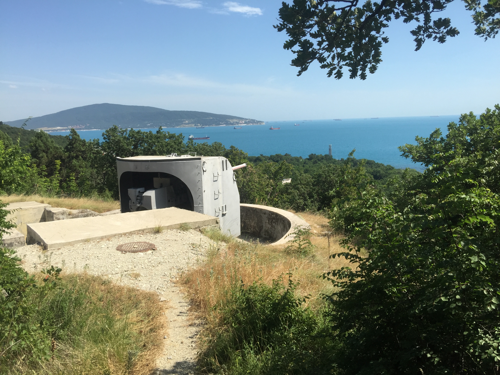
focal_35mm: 29
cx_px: 250
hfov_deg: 61.7
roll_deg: +0.7
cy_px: 188
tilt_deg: -6.8
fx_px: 419
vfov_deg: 48.2
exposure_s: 1/1721
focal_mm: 4.15
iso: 32
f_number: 2.2
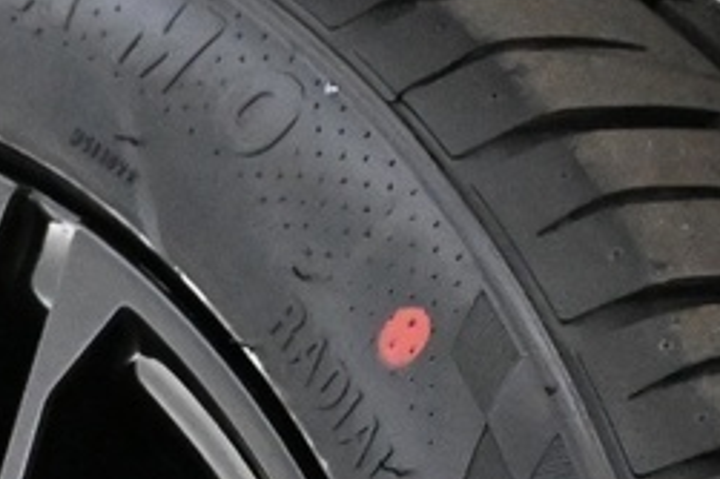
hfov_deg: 7.0
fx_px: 5816
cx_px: -232
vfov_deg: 4.5
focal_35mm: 291
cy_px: 1520
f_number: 4.8
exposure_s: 1/50
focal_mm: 30
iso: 7200
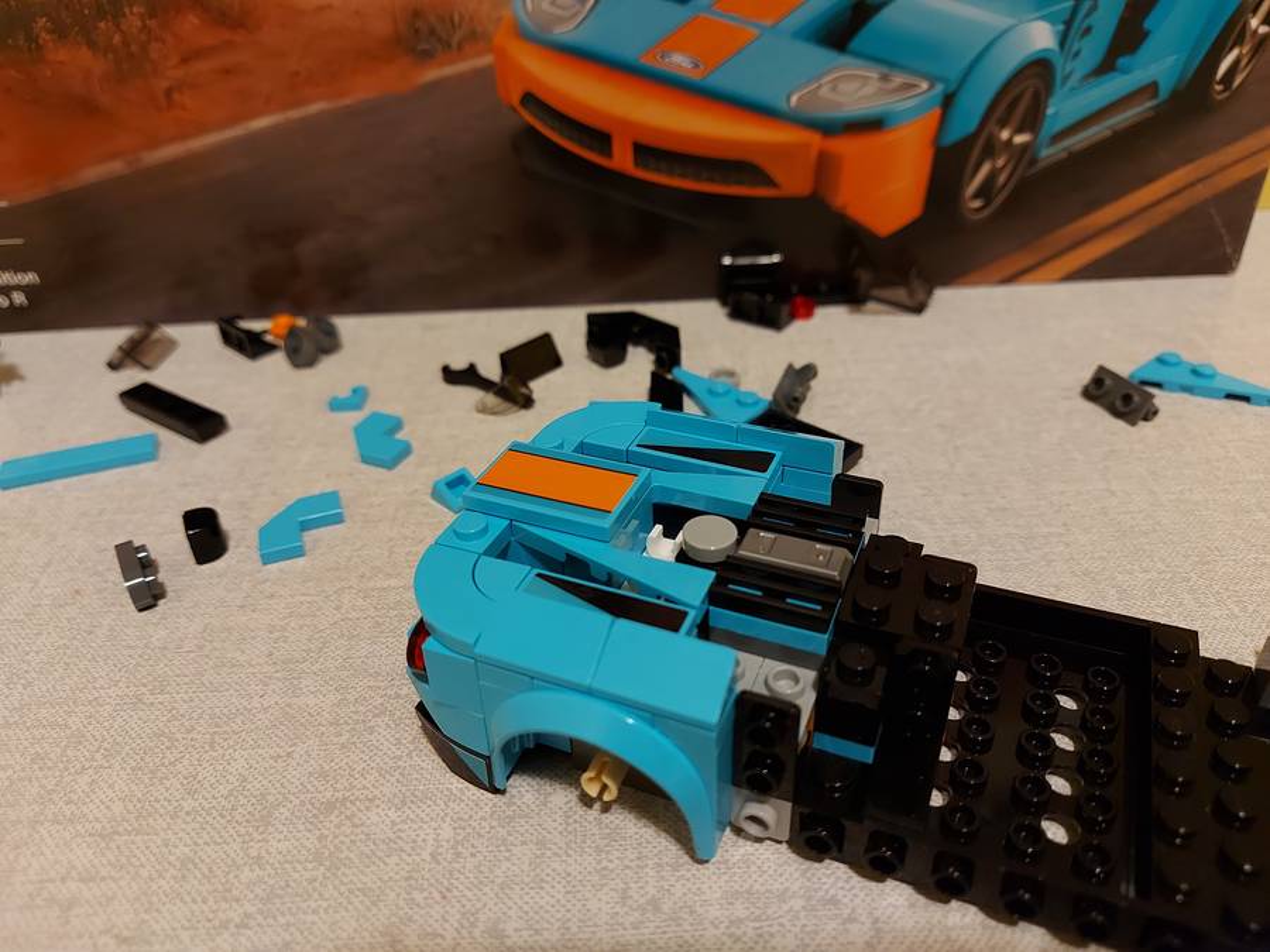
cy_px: 476
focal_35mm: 24
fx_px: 881
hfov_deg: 71.6
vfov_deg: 56.8
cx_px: 635
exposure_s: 1/25
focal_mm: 5.23
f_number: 1.8
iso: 250
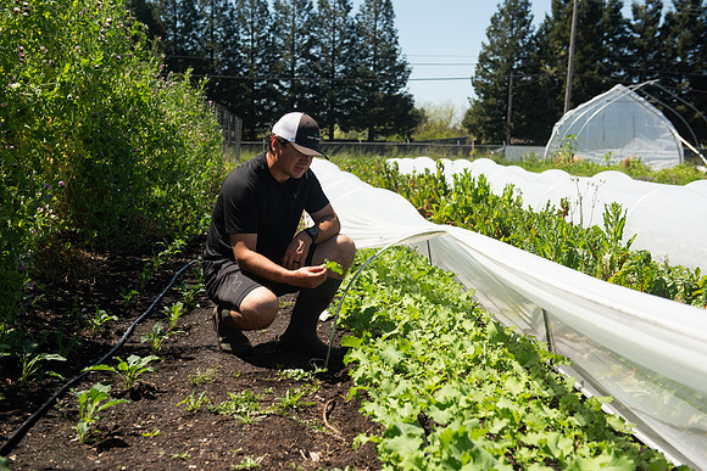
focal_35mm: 48
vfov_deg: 28.1
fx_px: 943
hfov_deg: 41.1
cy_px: 236
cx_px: 354
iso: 500
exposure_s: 1/4000
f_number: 4.5
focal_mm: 48
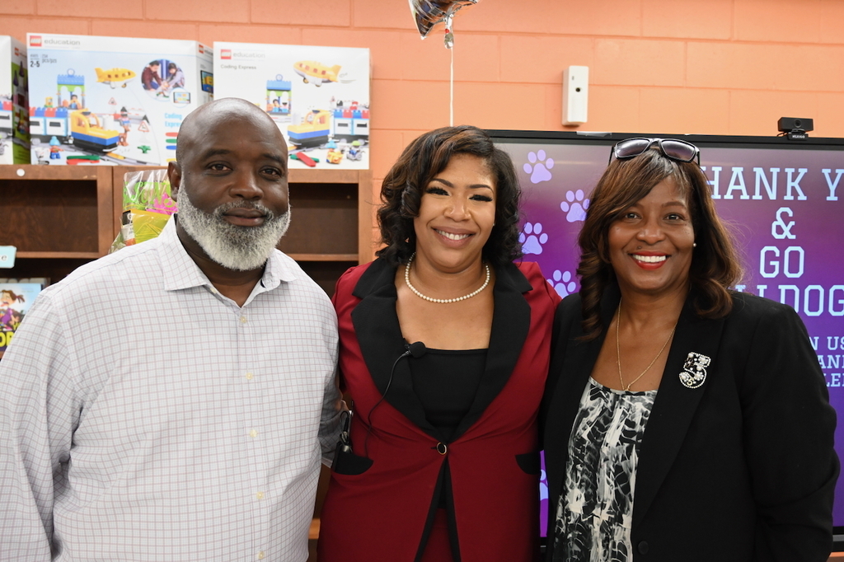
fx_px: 680
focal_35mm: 29
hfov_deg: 63.7
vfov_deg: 44.9
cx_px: 422
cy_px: 281
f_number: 4
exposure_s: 1/200
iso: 3600
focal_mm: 29
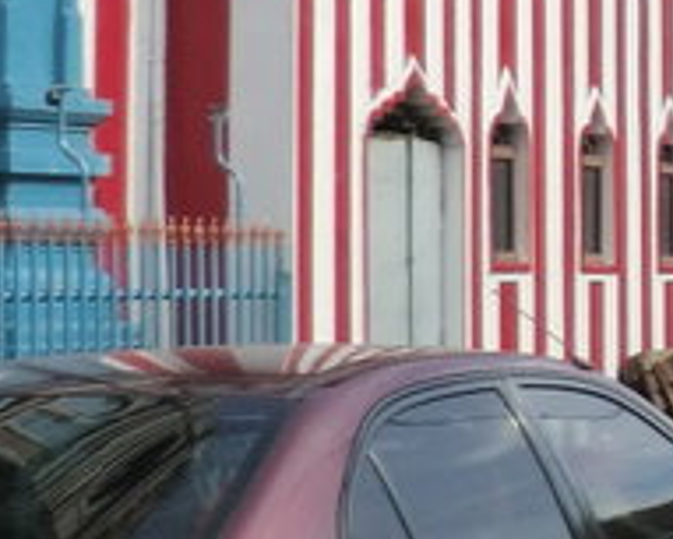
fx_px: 2929
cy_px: 95
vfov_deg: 10.5
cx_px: 1318
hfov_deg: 11.8
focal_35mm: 147
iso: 80
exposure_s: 1/640
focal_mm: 4.3
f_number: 3.2
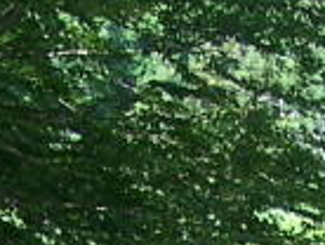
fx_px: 2643
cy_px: 733
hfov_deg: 7.0
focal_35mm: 281
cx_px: 323
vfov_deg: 5.0
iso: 80
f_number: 2.8
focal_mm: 6.3
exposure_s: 1/200
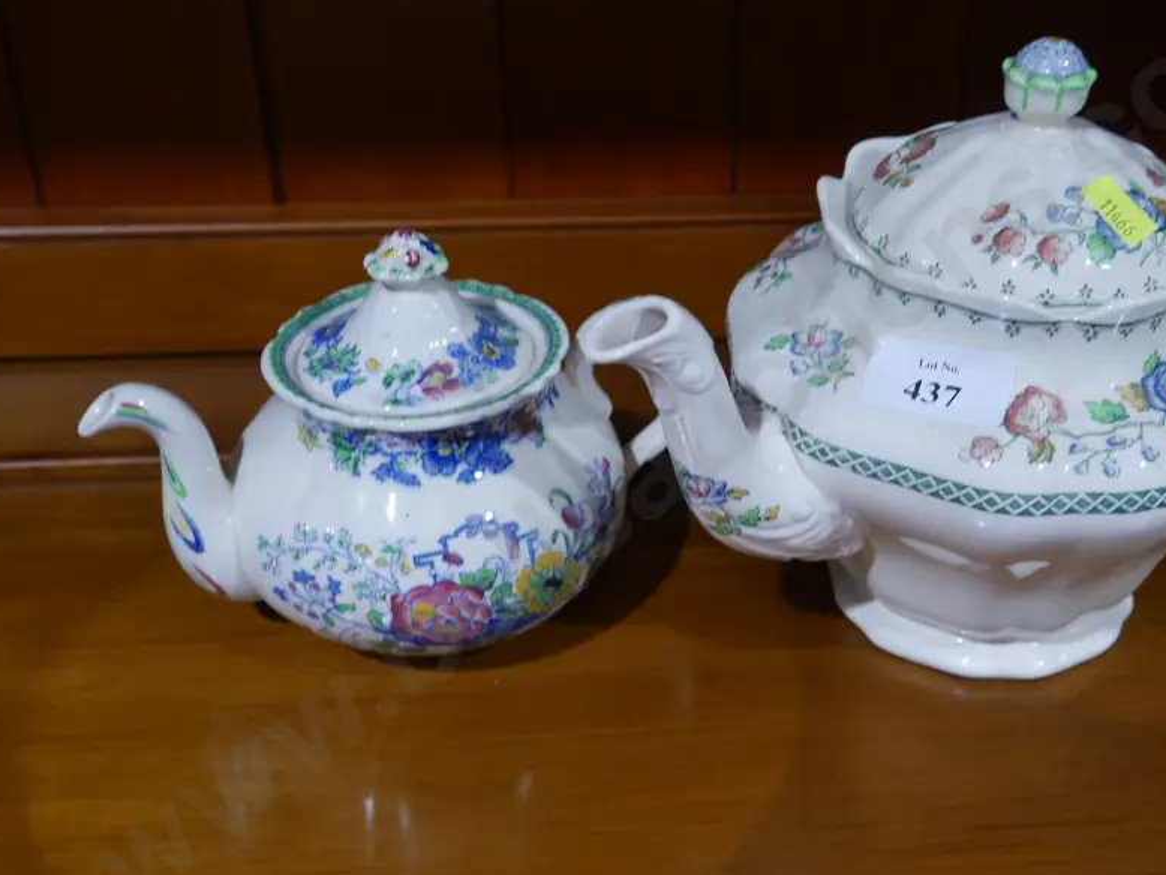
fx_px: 1685
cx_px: 722
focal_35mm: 50
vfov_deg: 29.1
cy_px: 426
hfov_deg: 38.0
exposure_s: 1/60
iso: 400
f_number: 4.1
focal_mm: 19
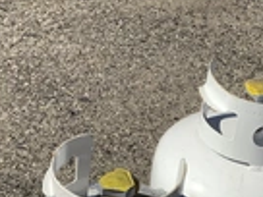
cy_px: 272
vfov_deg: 15.3
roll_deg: -7.2
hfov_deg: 21.5
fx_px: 691
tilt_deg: -44.3
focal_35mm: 91
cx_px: 143
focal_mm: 3.3
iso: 25
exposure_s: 1/2717
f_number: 2.4
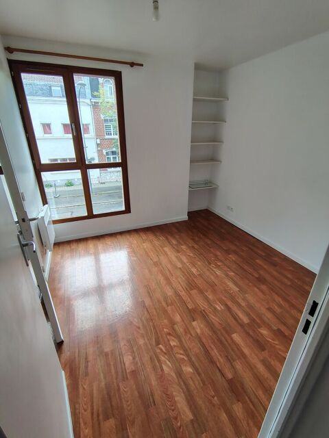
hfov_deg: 78.1
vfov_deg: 94.5
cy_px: 219
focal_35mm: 16
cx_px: 164
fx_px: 203
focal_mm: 2.13
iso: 162
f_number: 2.2
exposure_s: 1/50
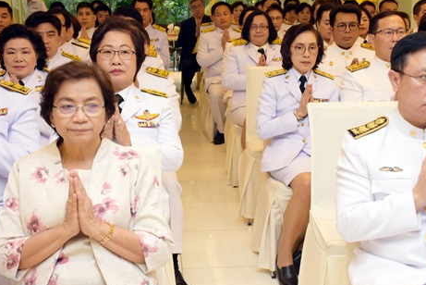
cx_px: 214
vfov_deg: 21.7
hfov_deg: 32.1
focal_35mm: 63
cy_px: 128
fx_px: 741
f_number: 8
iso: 1250
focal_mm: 35
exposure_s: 1/60
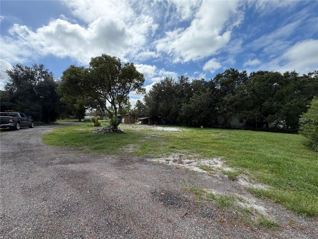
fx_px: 129
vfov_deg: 85.7
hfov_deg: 102.1
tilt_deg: -0.1
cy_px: 120
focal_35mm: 14
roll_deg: -1.8
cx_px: 159
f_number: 2.2
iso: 32
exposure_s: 1/1189
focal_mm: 2.22
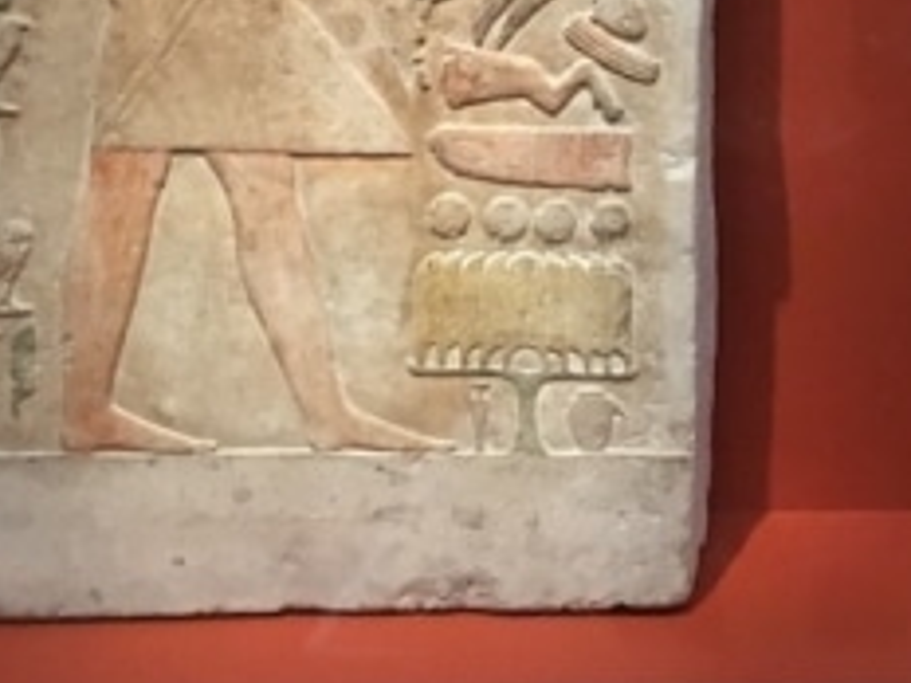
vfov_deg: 18.7
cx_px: 829
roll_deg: -1.1
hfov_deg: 25.2
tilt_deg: -4.1
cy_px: -122
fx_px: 1974
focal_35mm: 75
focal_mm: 4.15
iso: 250
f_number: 2.2
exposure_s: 1/17
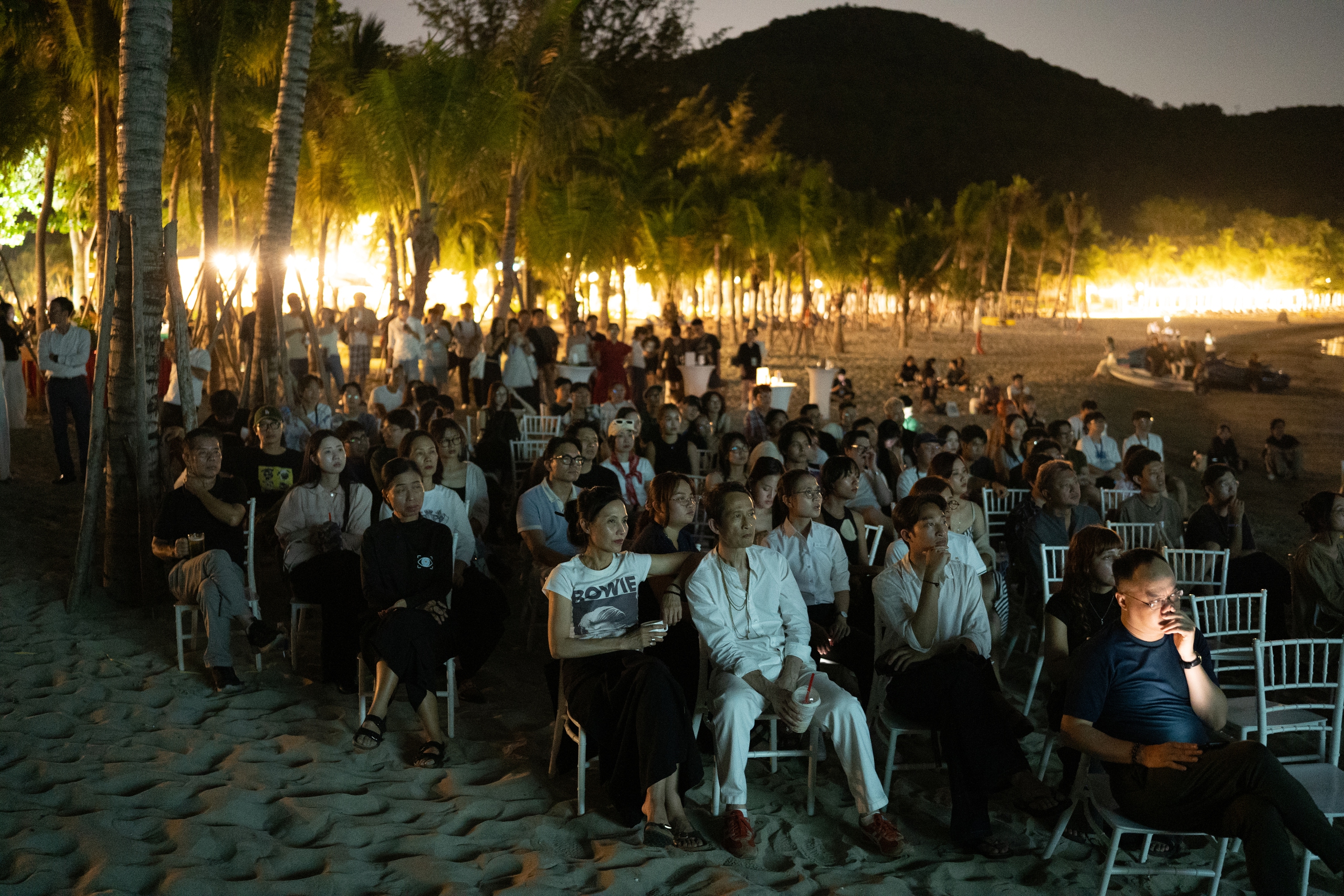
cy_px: 448
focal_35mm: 35
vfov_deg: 37.9
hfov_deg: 54.4
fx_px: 1307
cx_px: 672
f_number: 1.8
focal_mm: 35
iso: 10000
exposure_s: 1/6
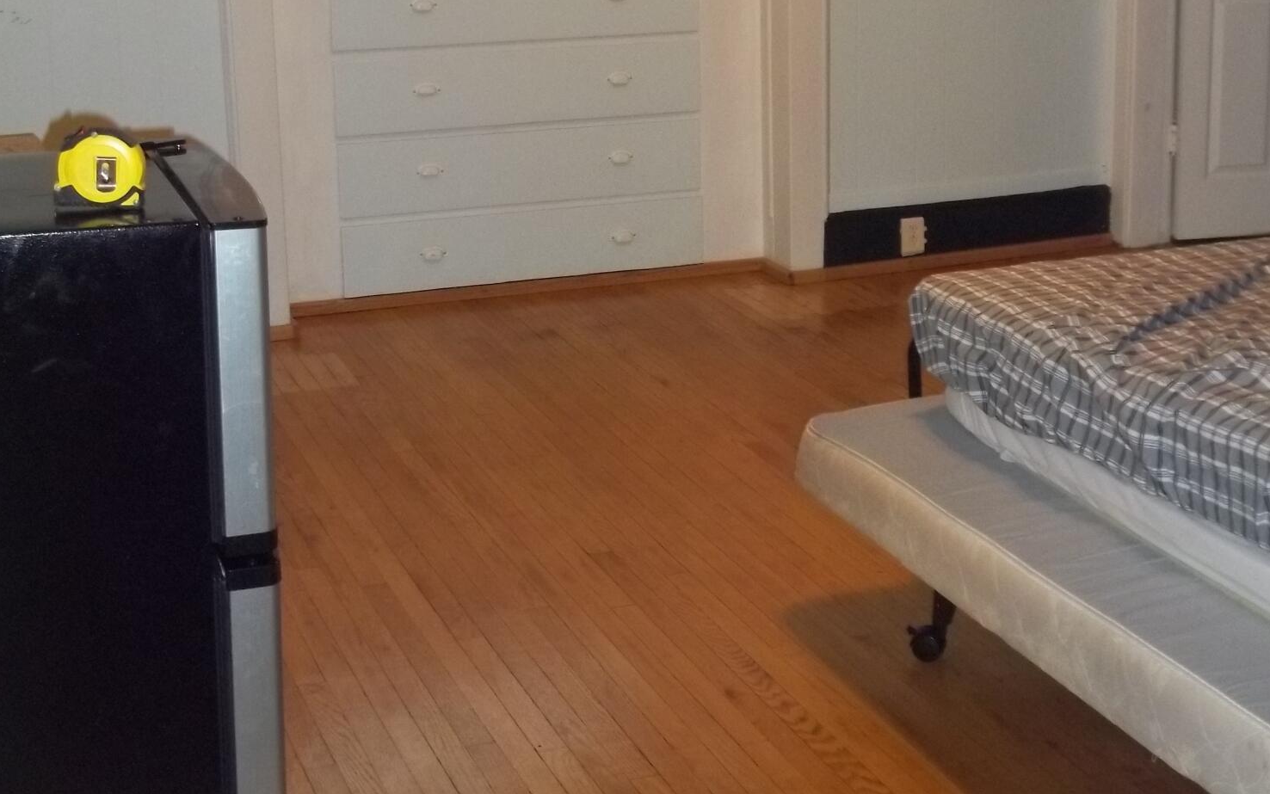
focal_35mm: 56
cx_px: 640
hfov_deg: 36.3
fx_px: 1939
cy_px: 182
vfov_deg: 22.9
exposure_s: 1/40
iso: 250
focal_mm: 7.1
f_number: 3.2
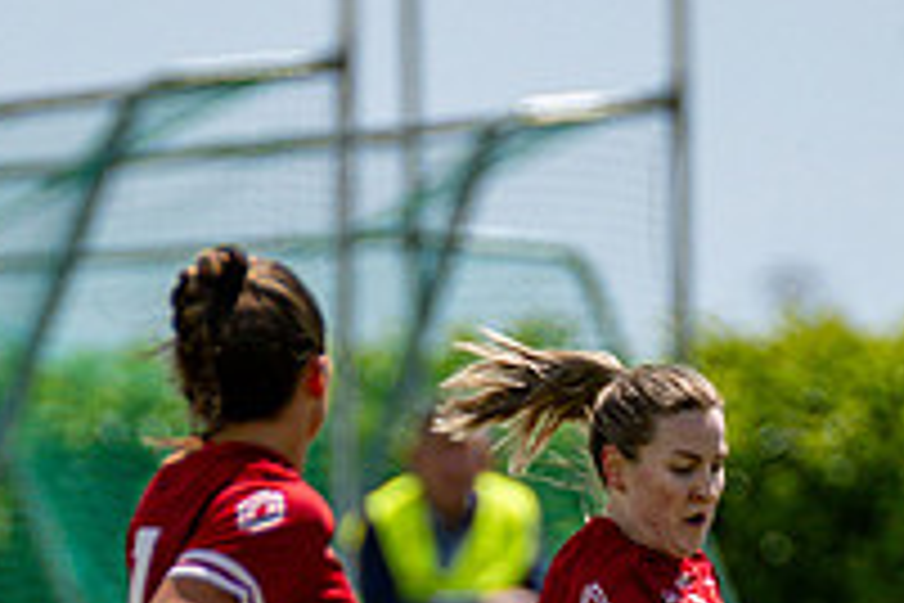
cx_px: 637
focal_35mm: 1682
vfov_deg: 0.8
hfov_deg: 1.2
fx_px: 42234
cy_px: 1079
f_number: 2.8
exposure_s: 1/6400
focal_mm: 300
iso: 180
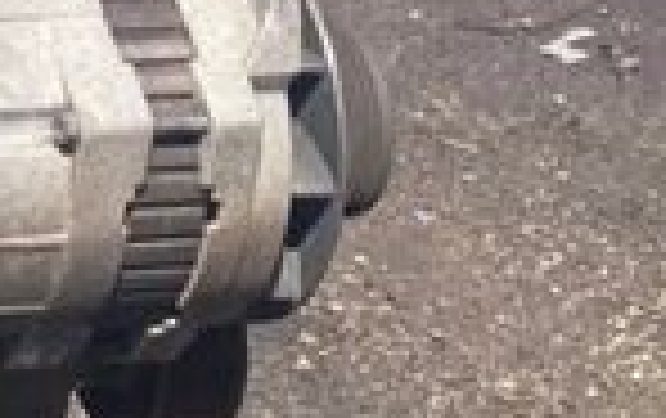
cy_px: -207
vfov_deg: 6.3
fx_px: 3727
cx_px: -1228
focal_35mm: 205
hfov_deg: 8.7
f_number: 1.8
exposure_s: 1/941
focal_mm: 3.99
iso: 20
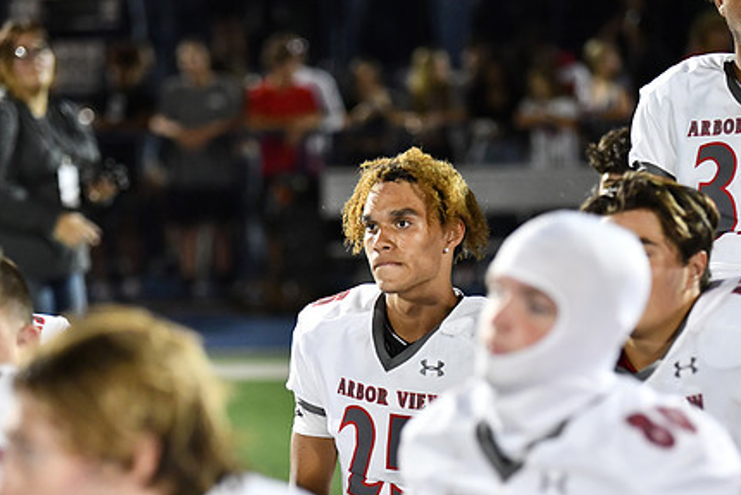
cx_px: 367
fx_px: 3747
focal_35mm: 182
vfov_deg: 7.5
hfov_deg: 11.3
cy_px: 310
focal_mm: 135
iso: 7200
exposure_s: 1/1250
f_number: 2.8
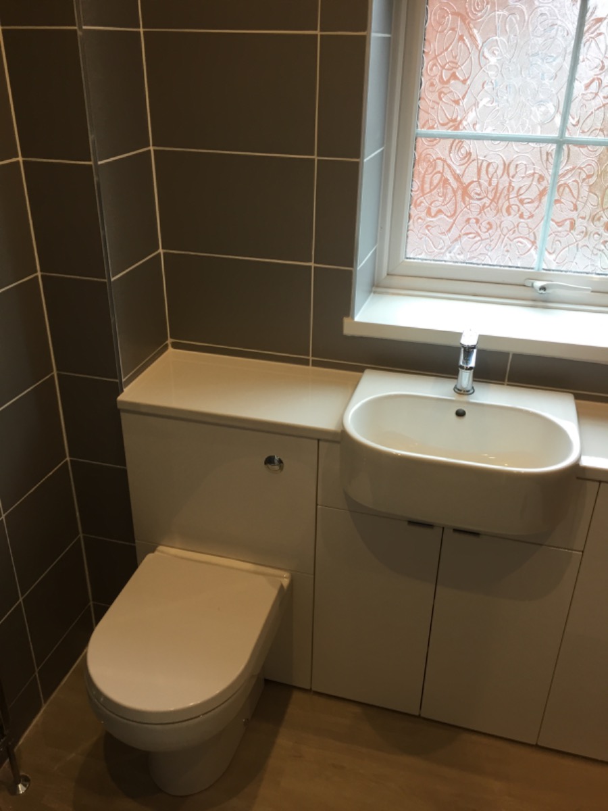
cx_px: 304
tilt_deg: -27.9
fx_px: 679
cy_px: 406
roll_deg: -1.1
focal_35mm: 29
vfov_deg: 61.7
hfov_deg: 48.2
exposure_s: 1/33
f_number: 2.2
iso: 32
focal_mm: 4.15
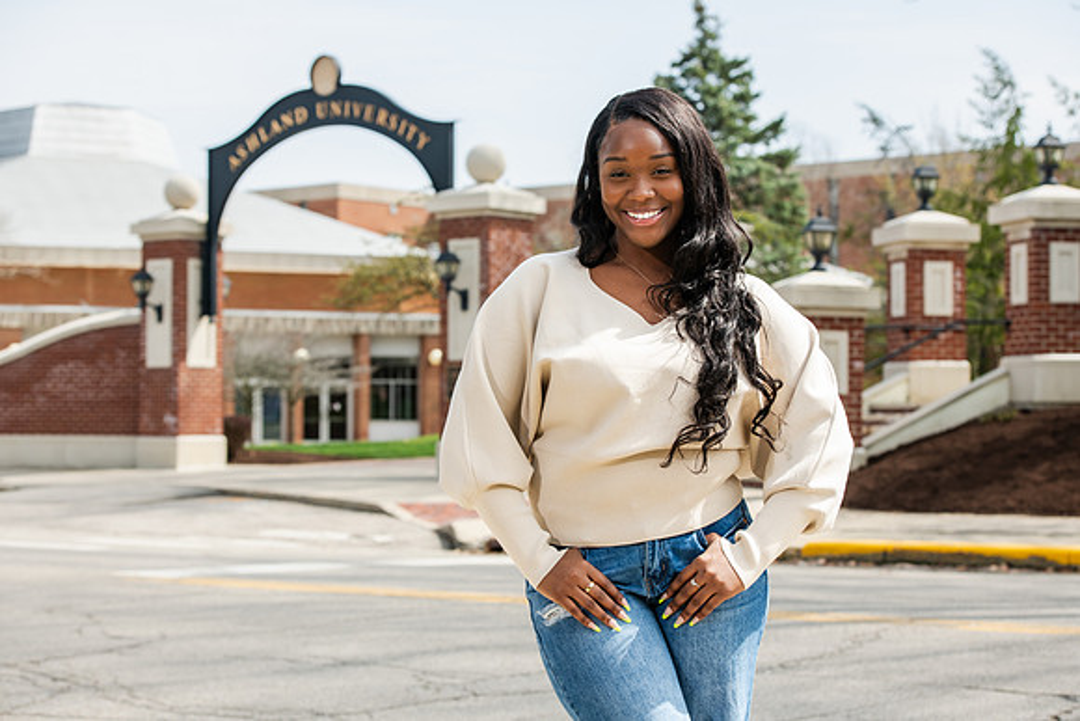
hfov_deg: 27.0
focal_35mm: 75
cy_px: 360
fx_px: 2250
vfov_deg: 18.2
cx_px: 540
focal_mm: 75
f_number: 6.3
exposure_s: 1/400
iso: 200
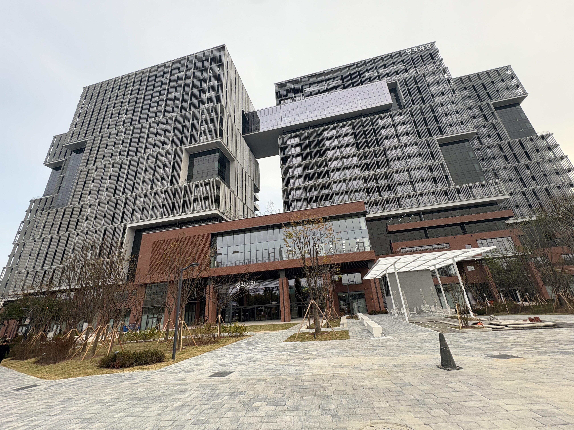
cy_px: 215
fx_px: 232
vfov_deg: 85.7
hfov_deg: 102.1
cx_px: 287
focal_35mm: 14
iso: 50
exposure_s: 1/377
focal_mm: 2.22
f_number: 2.2
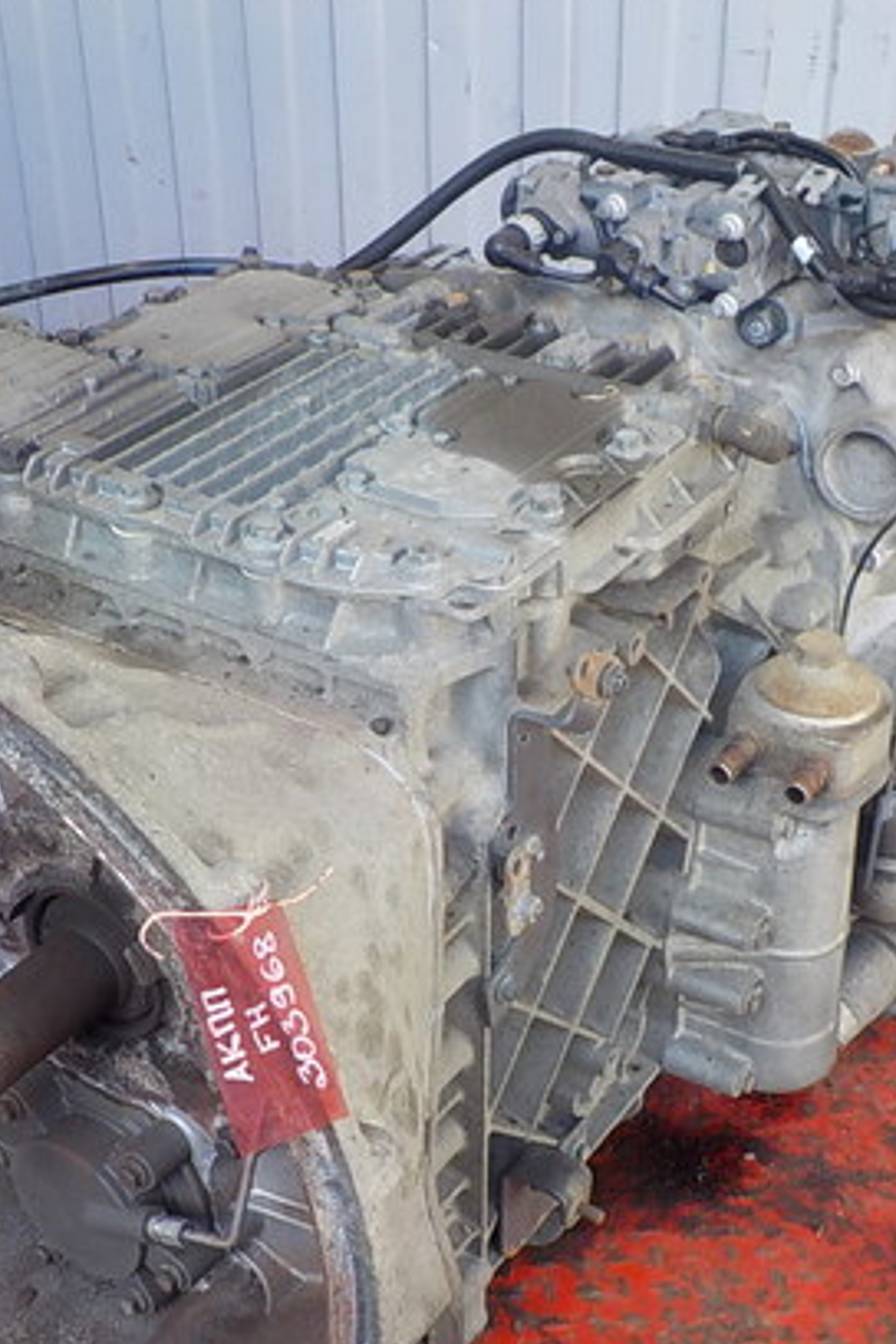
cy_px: 768
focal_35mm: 49
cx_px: 438
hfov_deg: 27.5
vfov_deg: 40.3
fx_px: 1829
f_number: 3.3
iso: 125
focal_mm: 4.1
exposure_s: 1/40
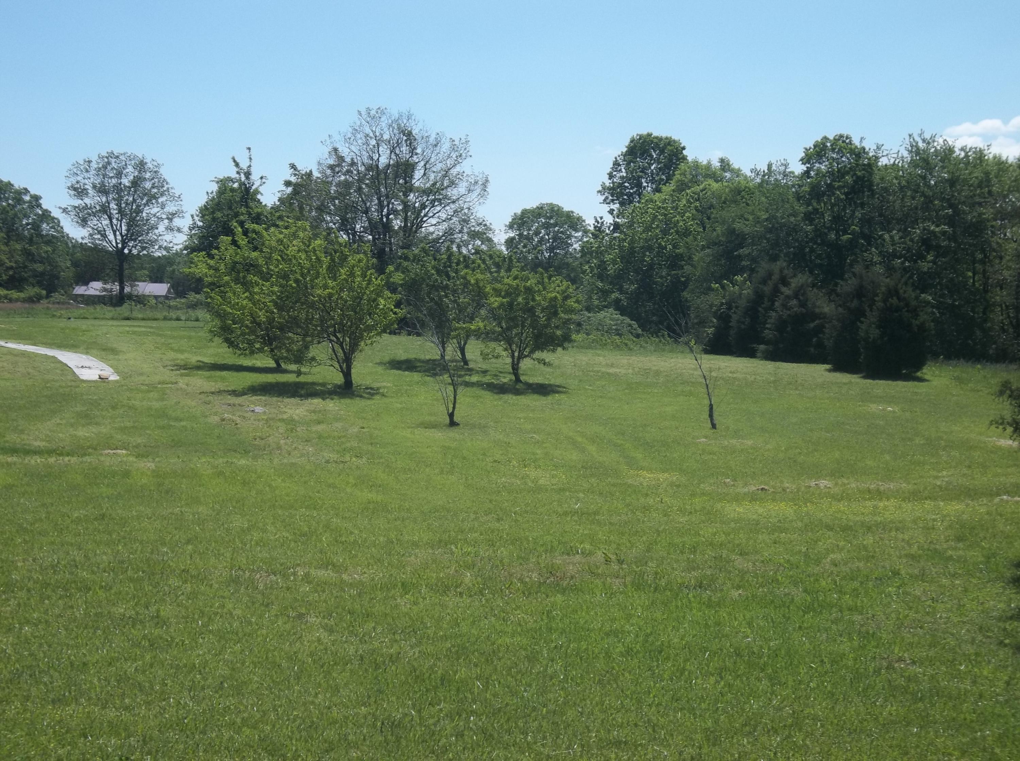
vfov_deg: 27.9
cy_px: 380
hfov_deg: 36.9
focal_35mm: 52
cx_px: 510
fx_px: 1530
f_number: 12.6
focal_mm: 9.3
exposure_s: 1/100
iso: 80
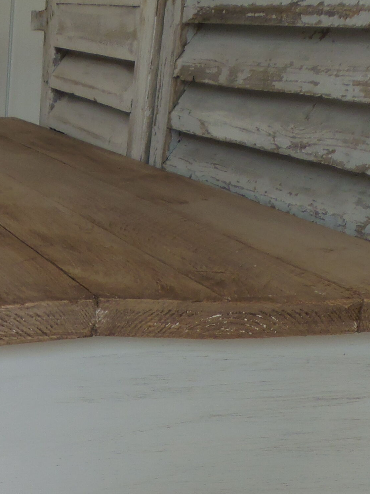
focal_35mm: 69
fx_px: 983
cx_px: -47
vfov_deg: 25.4
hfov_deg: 20.3
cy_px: 584
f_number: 2.9
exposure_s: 1/60
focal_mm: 4.3
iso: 64
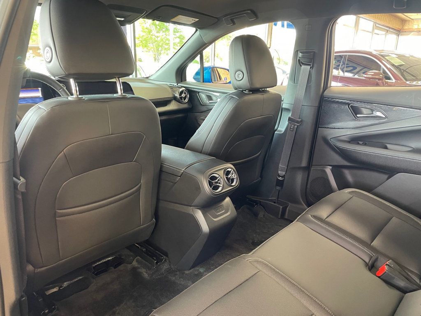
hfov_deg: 67.3
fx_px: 316
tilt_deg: -17.1
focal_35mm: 26
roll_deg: -1.2
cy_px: 158
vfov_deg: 53.1
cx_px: 210
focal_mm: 4.2
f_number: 1.6
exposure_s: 1/60
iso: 320
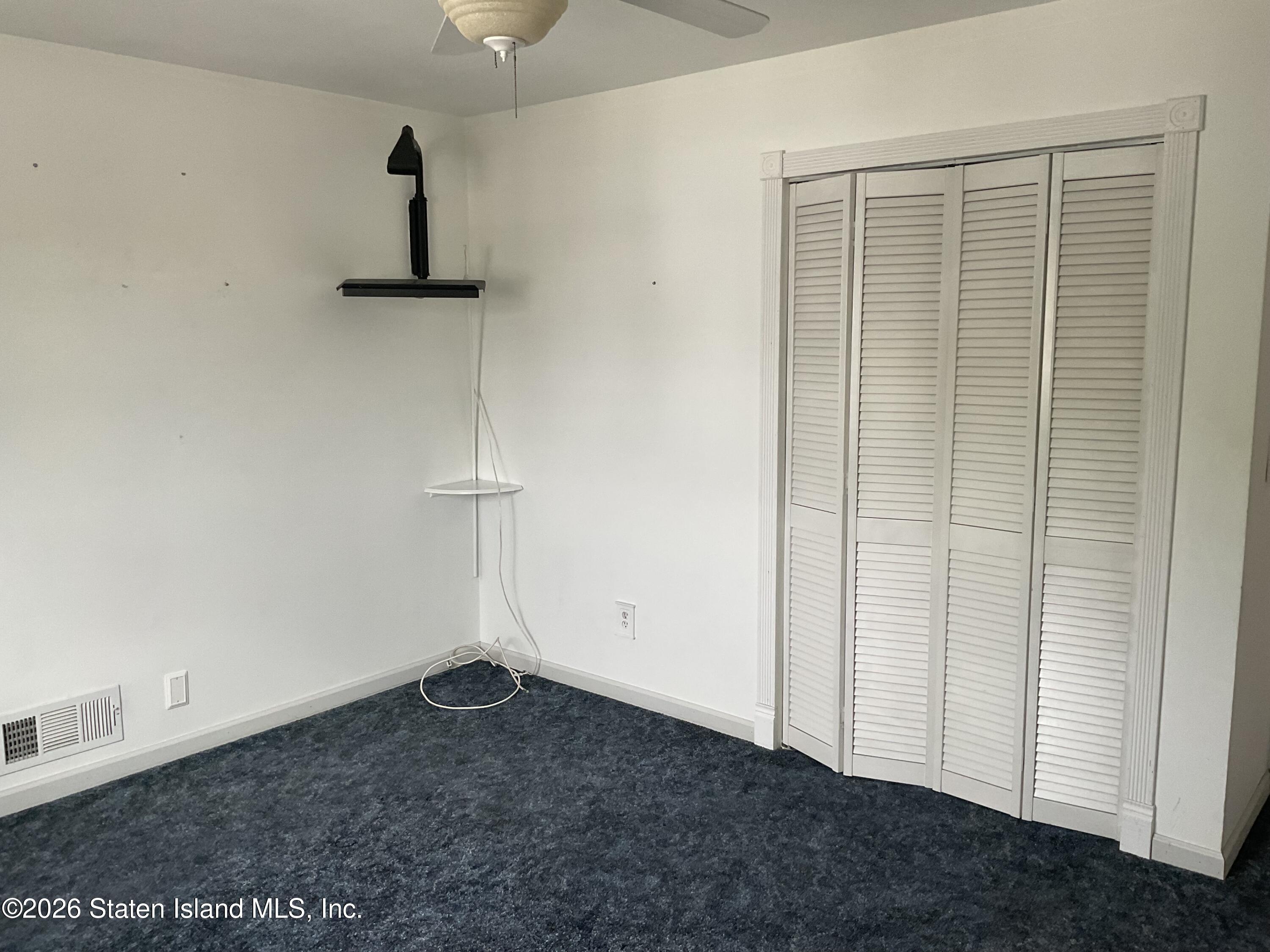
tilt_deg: -9.3
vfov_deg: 48.2
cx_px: 635
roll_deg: +0.2
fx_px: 1064
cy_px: 476
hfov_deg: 61.7
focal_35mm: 29
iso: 64
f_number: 1.8
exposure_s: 1/120
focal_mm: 3
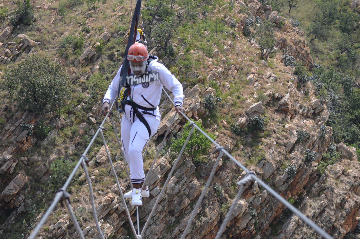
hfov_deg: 24.6
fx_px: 824
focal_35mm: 82
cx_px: 180
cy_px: 120
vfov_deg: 16.5
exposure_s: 1/1250
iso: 400
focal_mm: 55
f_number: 5.6
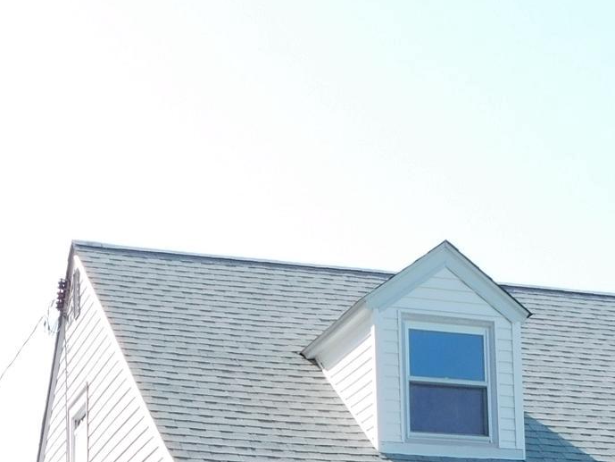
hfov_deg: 18.2
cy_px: 668
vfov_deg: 13.2
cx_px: 472
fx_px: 1901
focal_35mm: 107
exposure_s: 1/500
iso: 125
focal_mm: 6.3
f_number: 3.5
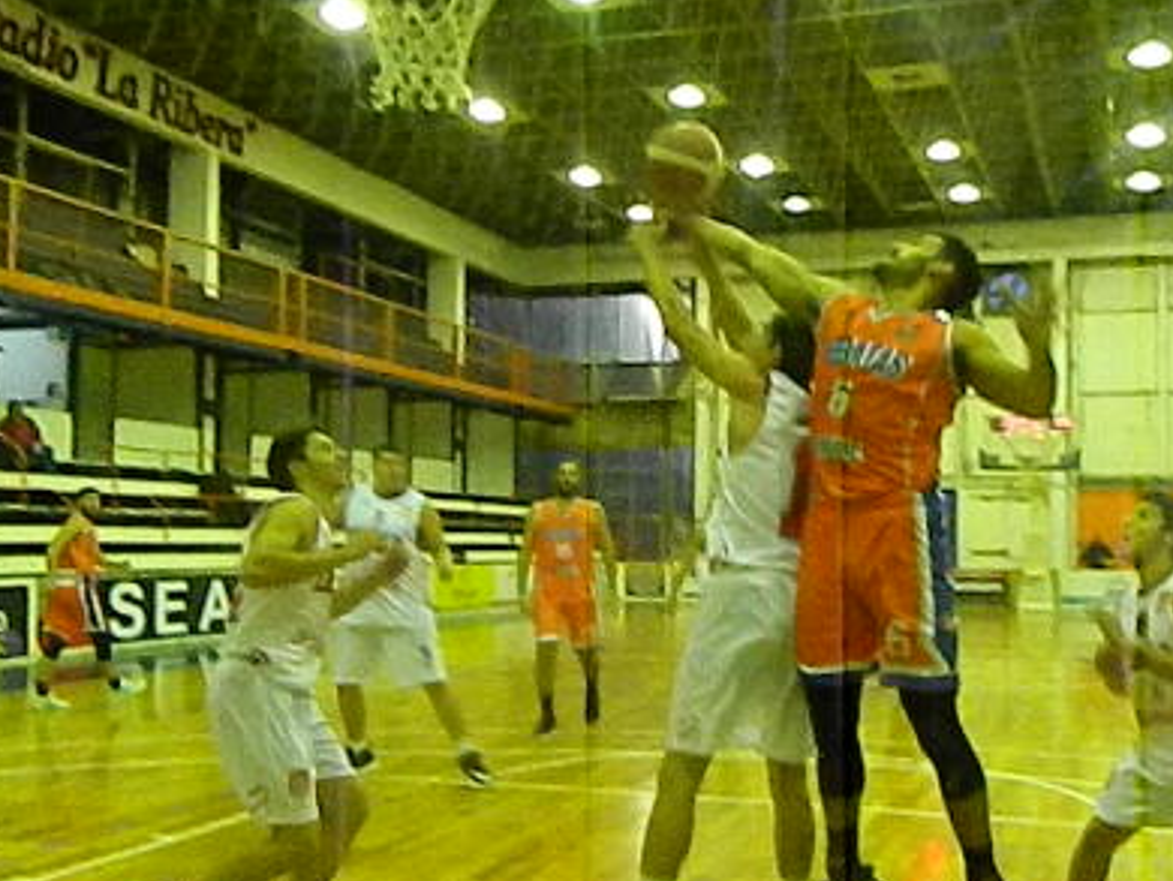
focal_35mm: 41
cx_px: 653
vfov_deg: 35.1
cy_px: 493
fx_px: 1390
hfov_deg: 45.7
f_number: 3.1
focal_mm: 4.5
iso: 1600
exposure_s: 1/100
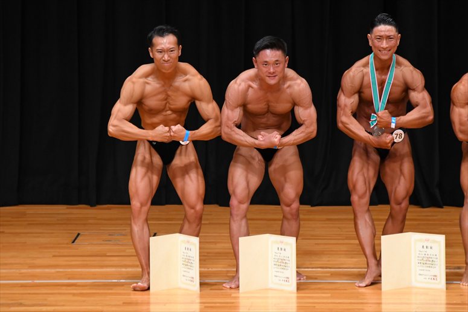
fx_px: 4093
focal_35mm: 315
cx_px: 234
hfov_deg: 6.5
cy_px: 156
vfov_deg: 4.4
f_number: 5.6
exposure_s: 1/400
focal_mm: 210
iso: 3200
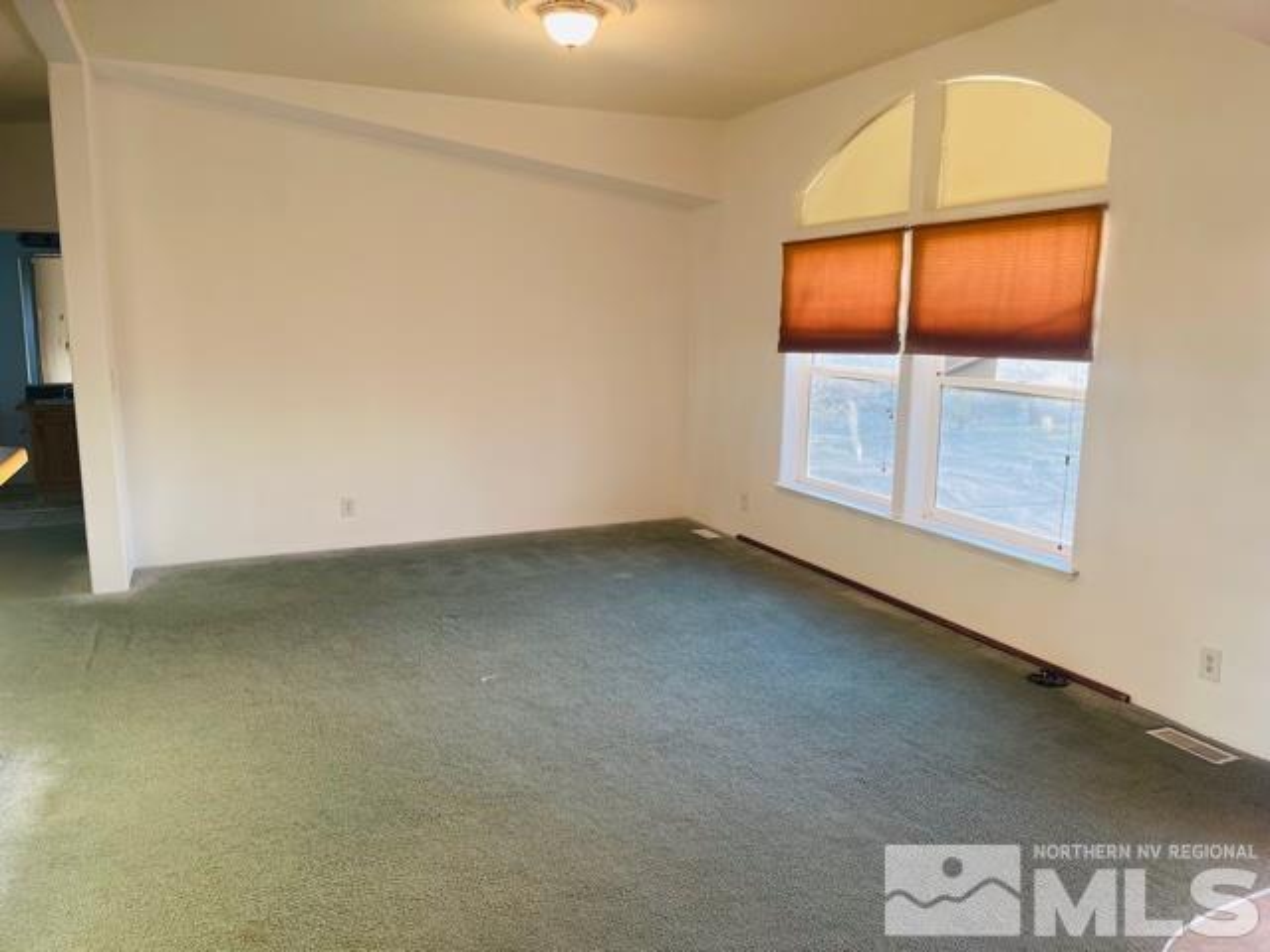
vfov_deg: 53.1
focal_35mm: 26
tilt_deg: -9.4
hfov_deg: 67.3
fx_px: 954
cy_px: 476
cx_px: 635
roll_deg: -0.3
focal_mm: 5.1
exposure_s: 1/60
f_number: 1.6
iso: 80
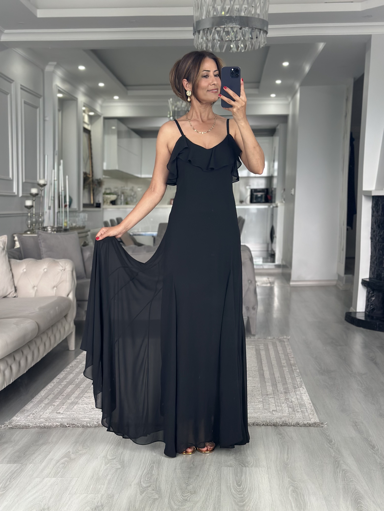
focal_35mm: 48
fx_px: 710
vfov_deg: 39.7
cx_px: 192
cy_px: 256
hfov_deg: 30.3
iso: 160
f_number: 1.78
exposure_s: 1/60
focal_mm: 6.86
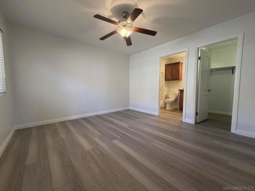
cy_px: 96
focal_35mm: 14
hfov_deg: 102.1
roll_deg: +0.2
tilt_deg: -3.8
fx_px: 103
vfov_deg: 85.6
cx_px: 128
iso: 200
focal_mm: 2.22
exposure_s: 1/60
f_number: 2.2
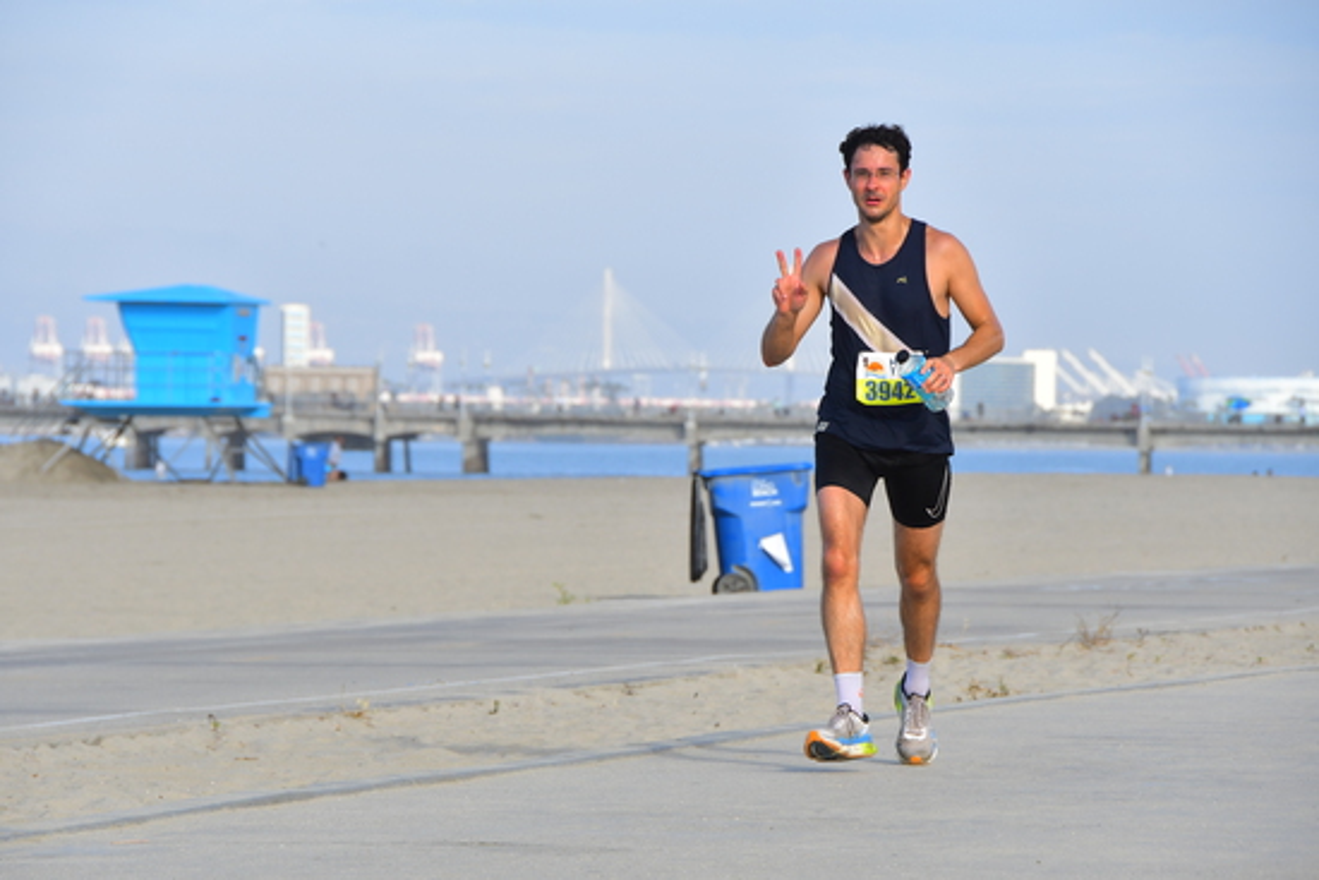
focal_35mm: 225
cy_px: 440
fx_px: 8245
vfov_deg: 6.1
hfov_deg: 9.1
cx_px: 660
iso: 400
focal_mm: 150
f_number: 8
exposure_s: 1/640
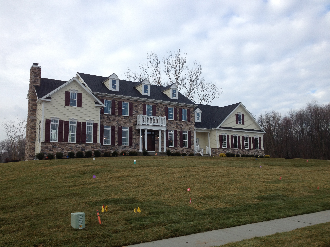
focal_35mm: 35
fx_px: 334
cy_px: 124
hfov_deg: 52.6
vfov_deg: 40.7
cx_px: 165
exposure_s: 1/717
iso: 50
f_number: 2.4
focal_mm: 4.28
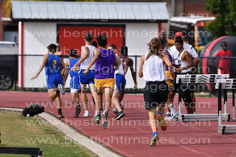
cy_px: 78
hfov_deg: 4.6
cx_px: 118
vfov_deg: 3.1
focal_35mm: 450
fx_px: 2951
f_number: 5.6
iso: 400
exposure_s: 1/3200
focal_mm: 300
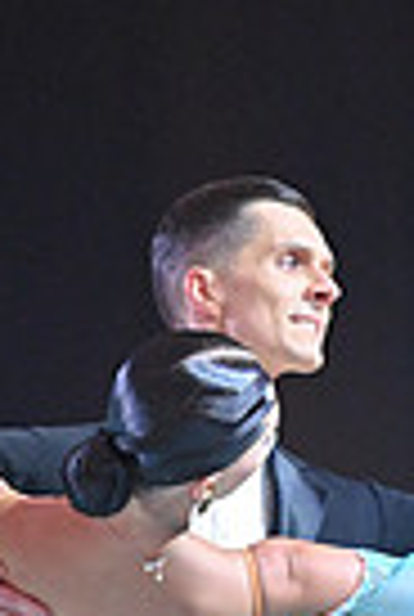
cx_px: 142
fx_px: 14485
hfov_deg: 1.6
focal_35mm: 844
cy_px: 980
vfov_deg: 2.4
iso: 4000
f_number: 4
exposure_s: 1/400
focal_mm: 200
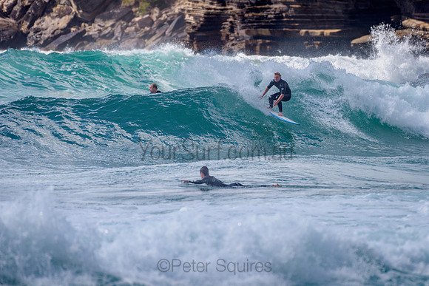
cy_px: 111
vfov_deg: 2.2
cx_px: 261
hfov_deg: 3.4
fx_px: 7308
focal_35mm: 613
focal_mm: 500
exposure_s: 1/2000
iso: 125
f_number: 5.6
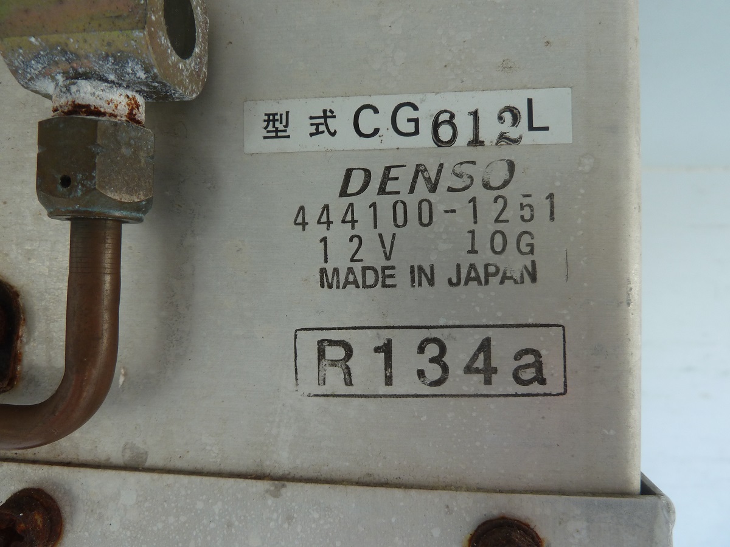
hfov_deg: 69.4
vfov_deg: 54.9
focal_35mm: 25
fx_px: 527
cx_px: 365
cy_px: 274
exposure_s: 1/40
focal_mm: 4.1
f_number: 3.3
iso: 80
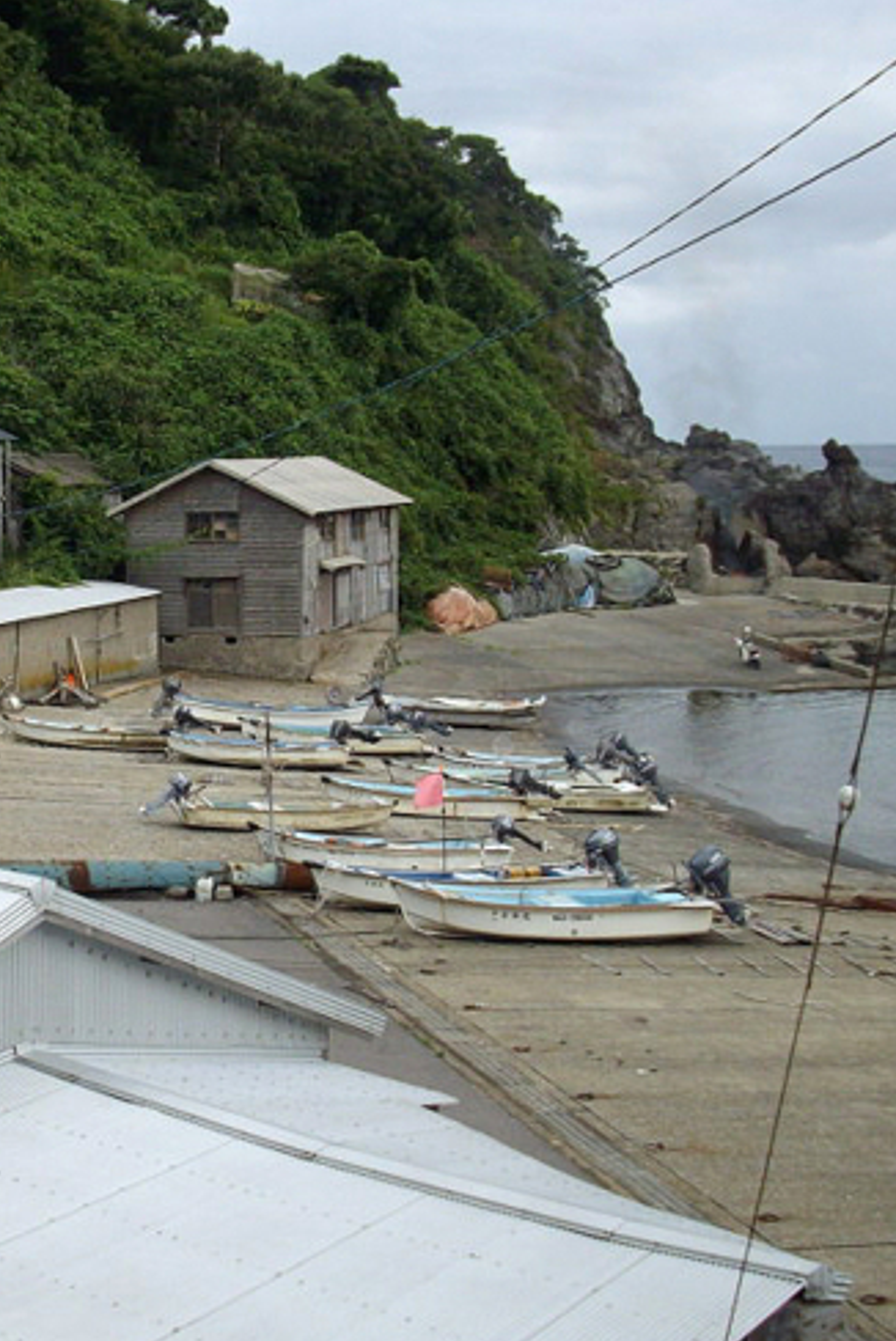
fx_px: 2498
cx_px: 110
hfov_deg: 20.0
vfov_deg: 30.1
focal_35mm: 67
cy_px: 638
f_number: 5.6
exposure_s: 1/160
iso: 80
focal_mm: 6.2
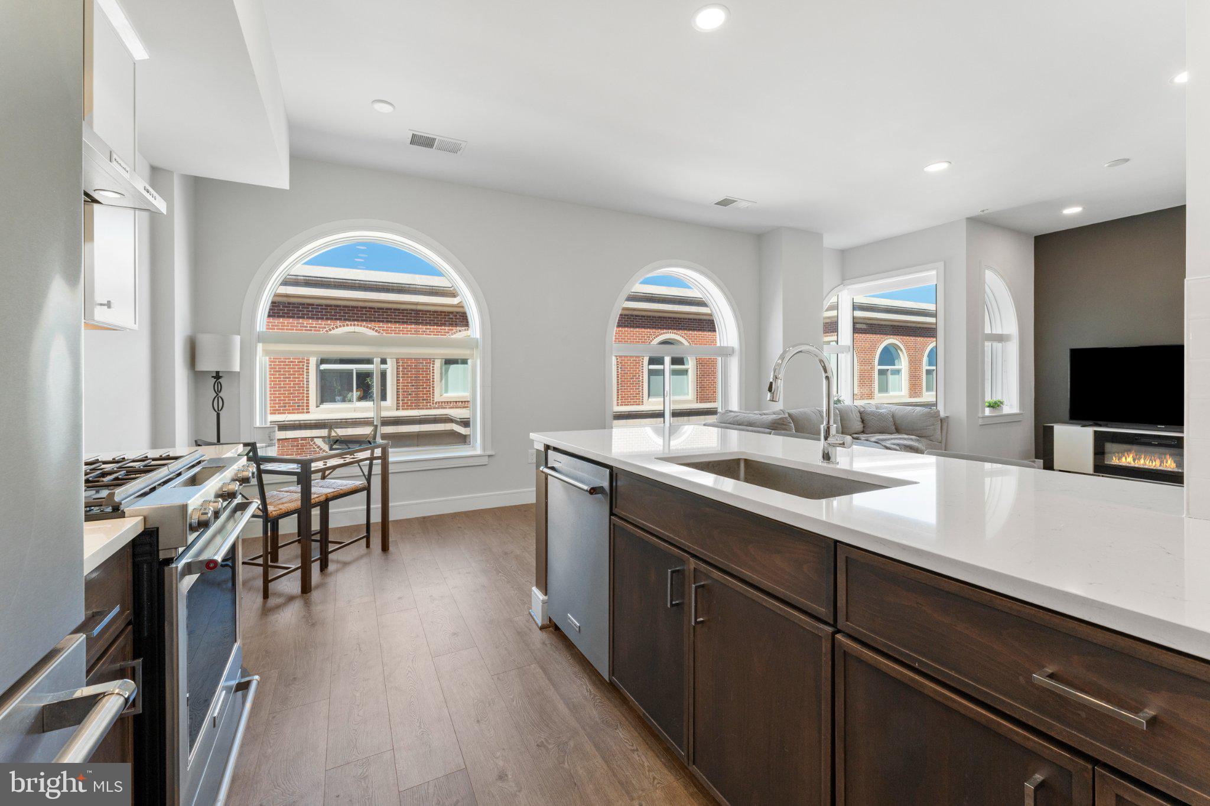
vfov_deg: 81.2
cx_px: 605
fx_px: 470
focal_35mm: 14
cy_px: 403
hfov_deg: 104.3
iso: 400
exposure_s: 1/20
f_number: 11
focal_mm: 14
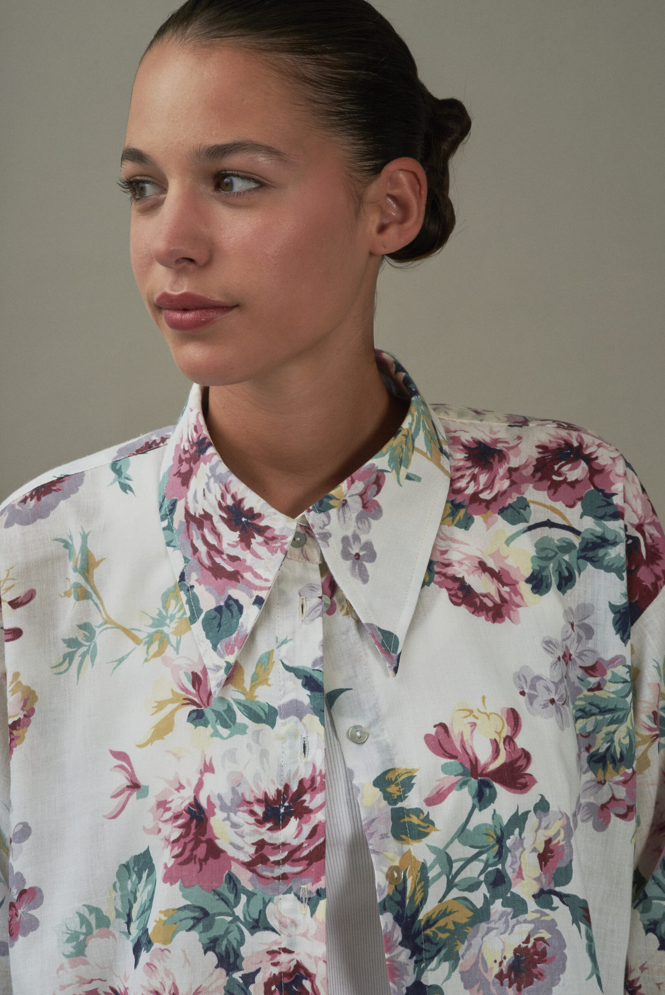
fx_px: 2906
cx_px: 332
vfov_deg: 19.4
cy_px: 498
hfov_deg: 13.1
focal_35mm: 105
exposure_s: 1/160
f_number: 11
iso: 200
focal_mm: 105
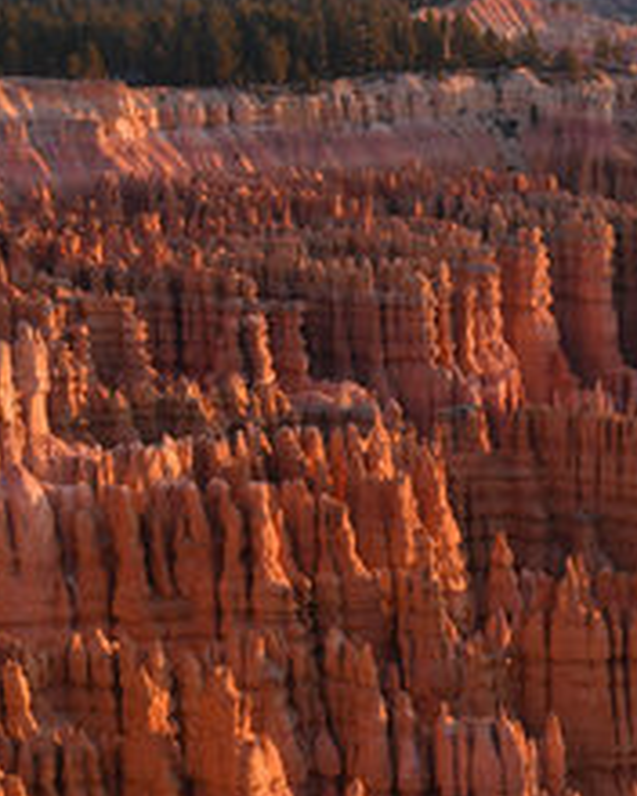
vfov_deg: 17.3
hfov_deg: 13.6
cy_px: 320
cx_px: 699
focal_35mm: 111
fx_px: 2620
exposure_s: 1/125
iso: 400
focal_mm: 31
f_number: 5.6
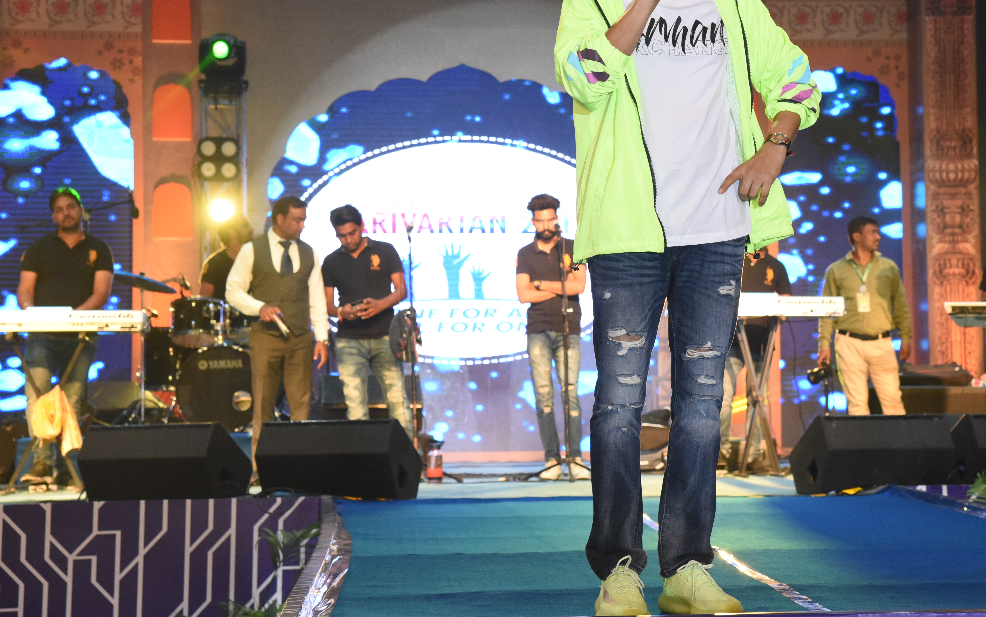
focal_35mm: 95
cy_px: 229
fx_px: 2553
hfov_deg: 21.8
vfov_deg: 13.8
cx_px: 636
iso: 3200
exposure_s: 1/200
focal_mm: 70
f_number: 5.6
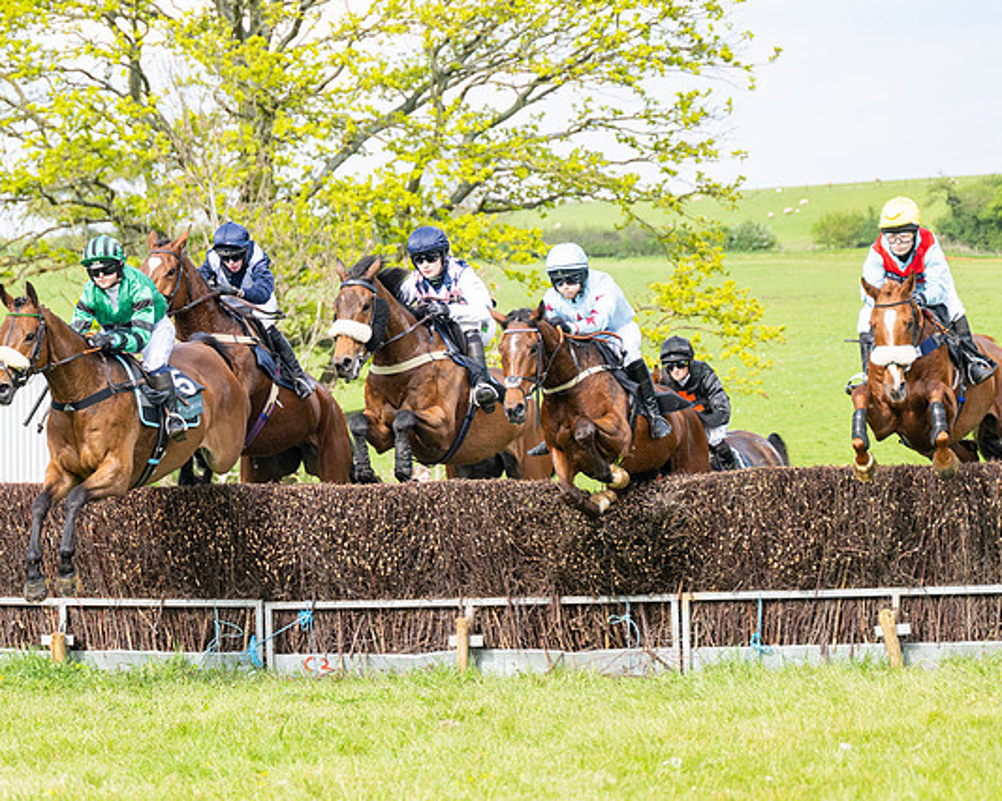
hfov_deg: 11.0
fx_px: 5188
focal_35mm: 175
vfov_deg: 8.8
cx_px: 431
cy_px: 417
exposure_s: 1/2000
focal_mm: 98
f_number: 4
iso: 400
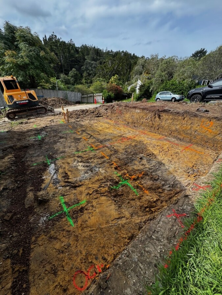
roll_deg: -1.2
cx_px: 111
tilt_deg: -24.9
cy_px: 148
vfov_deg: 102.1
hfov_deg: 85.7
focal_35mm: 14
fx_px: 120
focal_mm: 2.22
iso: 50
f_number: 2.2
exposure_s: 1/687
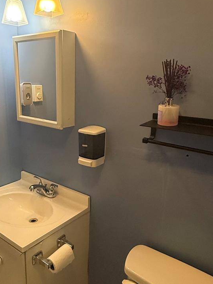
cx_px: 84
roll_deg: -1.0
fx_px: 246
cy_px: 141
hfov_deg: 46.5
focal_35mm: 30
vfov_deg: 60.0
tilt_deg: -10.8
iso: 400
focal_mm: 2.22
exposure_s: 1/120
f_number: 2.2
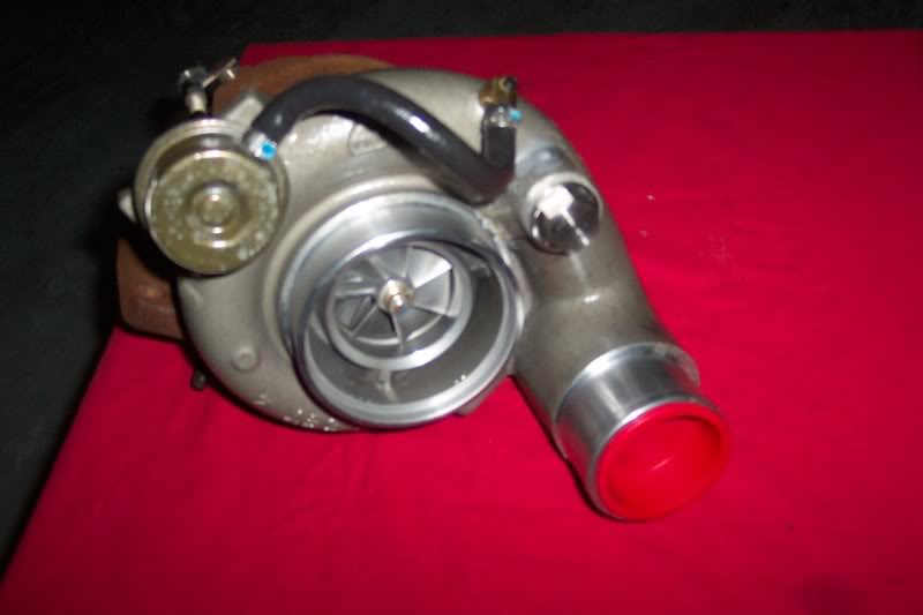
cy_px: 308
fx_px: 974
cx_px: 462
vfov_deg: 35.0
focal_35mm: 38
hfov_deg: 50.7
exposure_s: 1/30
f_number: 2.8
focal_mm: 8
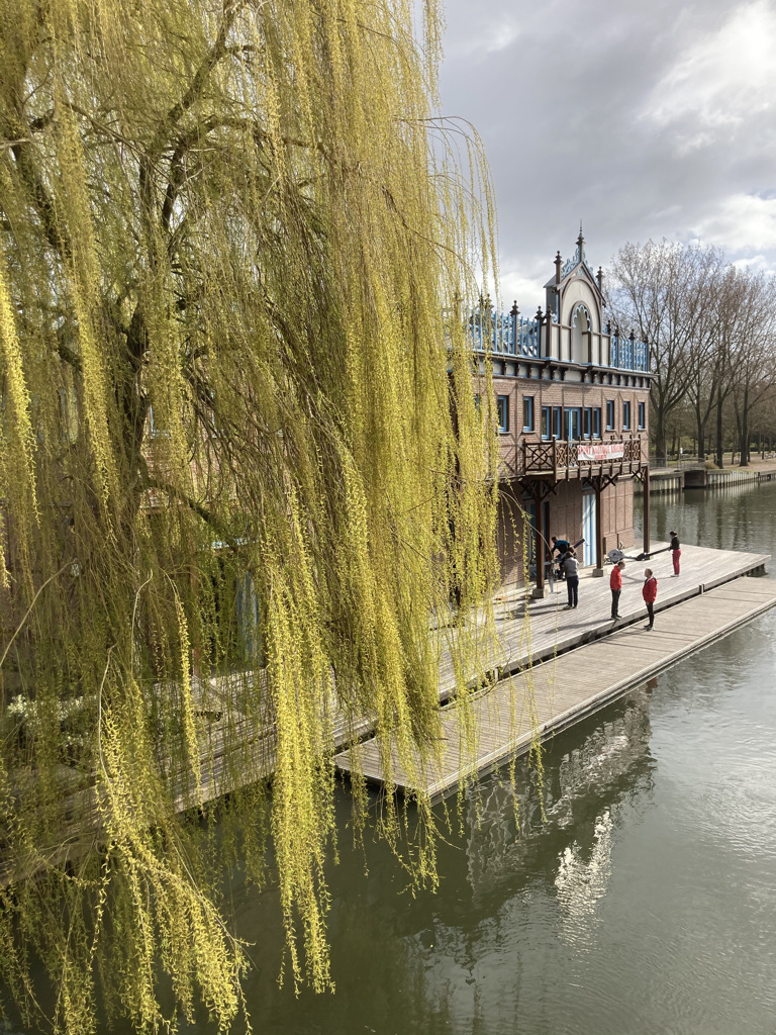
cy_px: 518
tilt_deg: -4.3
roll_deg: +2.7
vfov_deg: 63.4
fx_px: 837
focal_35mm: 28
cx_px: 388
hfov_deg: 49.7
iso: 20
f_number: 1.8
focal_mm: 3.99
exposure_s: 1/1412
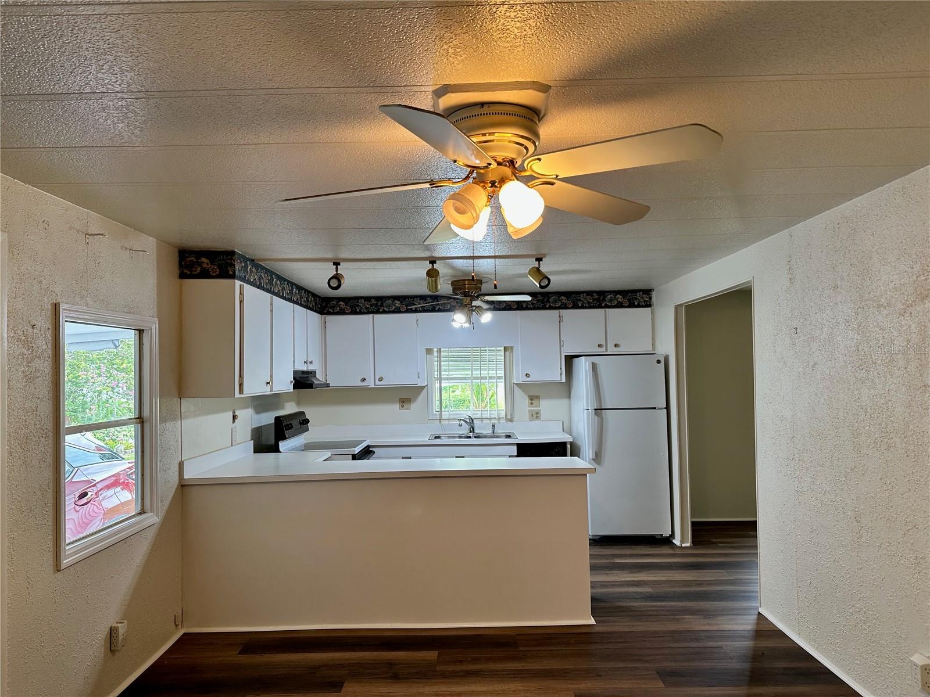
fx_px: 645
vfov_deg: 56.8
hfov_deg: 71.6
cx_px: 465
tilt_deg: +2.3
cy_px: 348
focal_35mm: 24
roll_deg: +1.2
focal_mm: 6.86
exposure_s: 1/60
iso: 125
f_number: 1.78
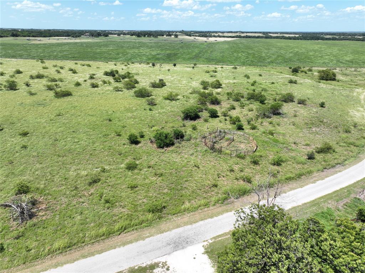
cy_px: 136
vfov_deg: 56.8
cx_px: 182
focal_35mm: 24
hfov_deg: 71.6
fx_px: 253
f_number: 2.8
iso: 120
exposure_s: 1/1250
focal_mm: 12.29
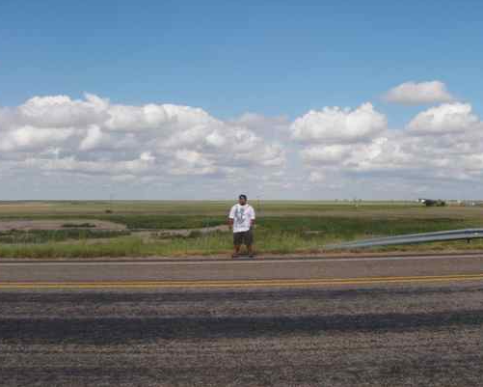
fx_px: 572
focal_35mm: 40
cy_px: 194
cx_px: 247
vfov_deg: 37.3
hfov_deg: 45.8
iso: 80
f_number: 6.3
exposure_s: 1/400
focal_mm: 6.7
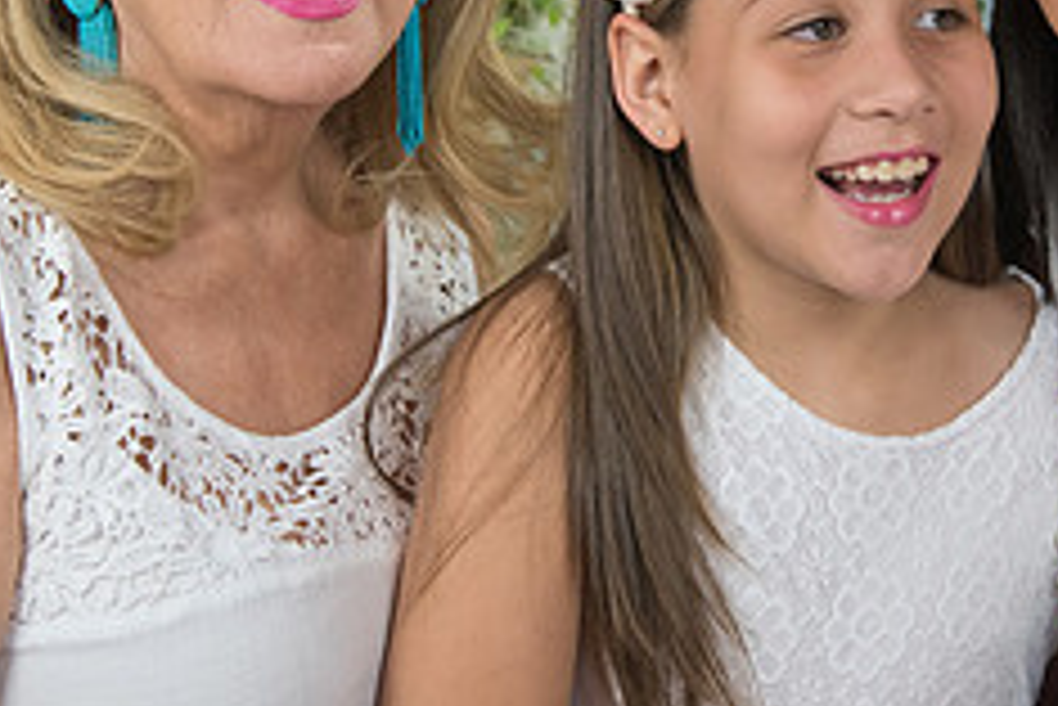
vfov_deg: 10.0
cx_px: 630
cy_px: 65
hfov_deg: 15.1
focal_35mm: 136
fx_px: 3999
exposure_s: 1/125
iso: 1250
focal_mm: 55
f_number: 5
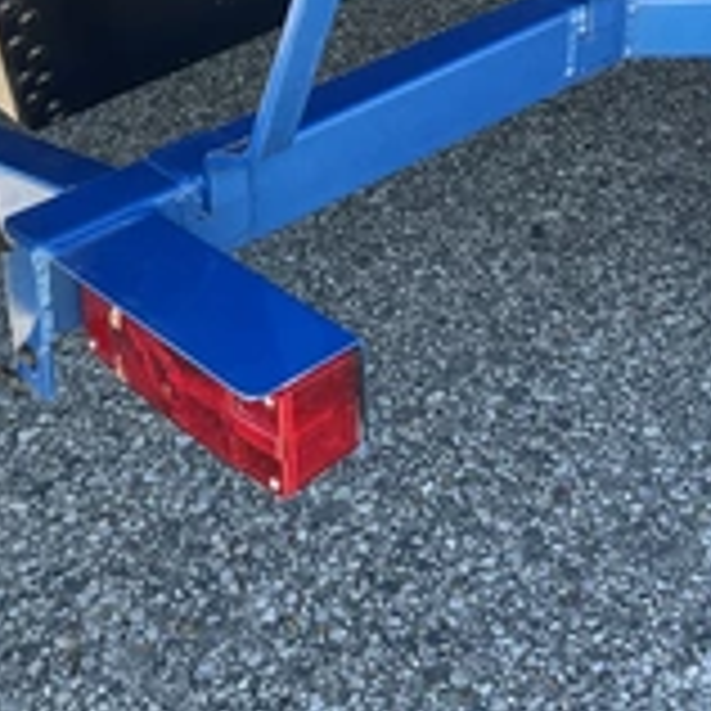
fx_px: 1510
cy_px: 104
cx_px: 342
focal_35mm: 65
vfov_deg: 25.8
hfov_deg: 26.5
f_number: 1.8
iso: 32
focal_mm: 3
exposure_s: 1/172
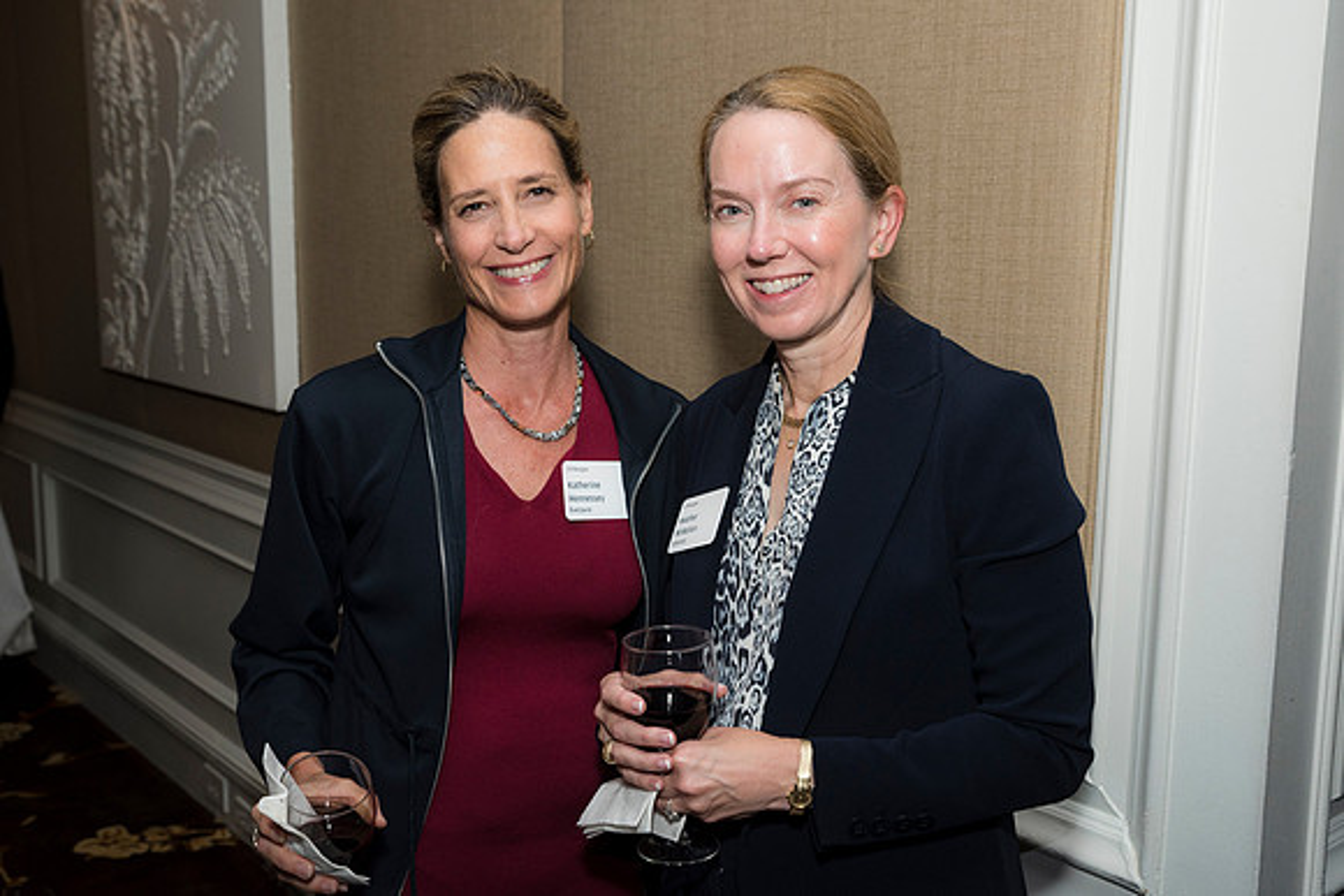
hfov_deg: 53.1
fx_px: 1344
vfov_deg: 36.9
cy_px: 448
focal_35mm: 36
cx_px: 672
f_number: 5.6
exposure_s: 1/125
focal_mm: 36
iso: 800
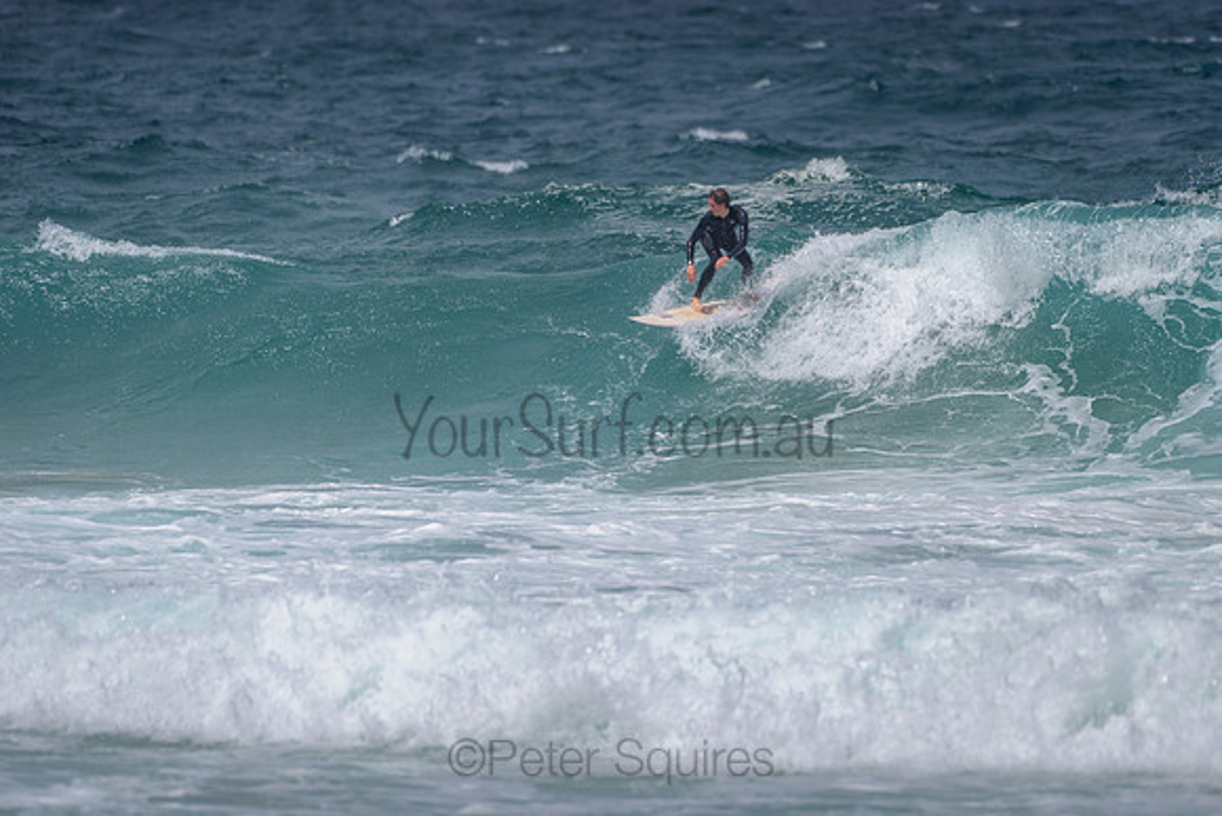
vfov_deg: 2.2
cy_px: 369
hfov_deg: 3.4
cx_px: 750
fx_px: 20824
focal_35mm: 613
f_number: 5.6
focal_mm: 500
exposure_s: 1/2000
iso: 64
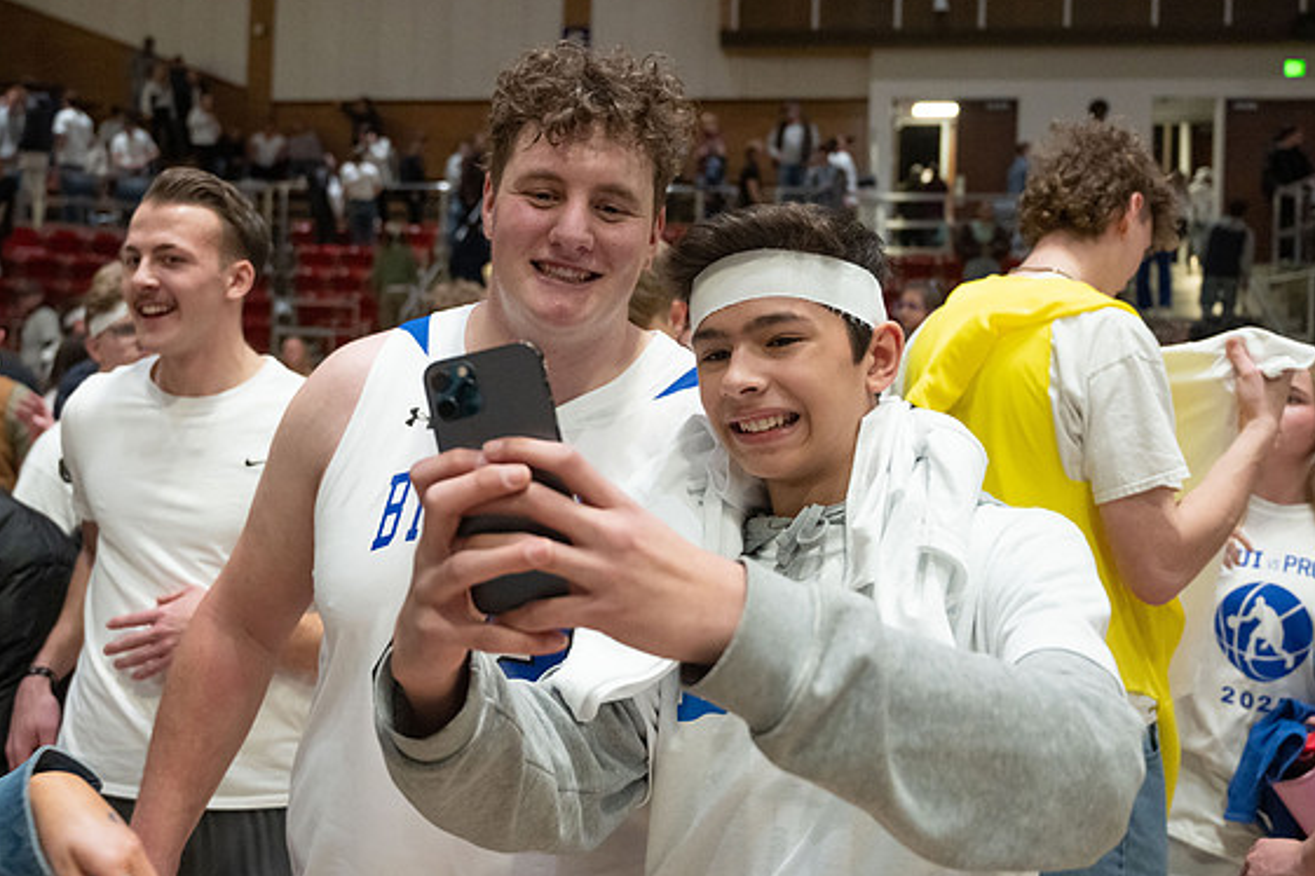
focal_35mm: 43
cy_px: 346
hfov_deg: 45.1
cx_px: 515
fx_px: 1571
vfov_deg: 31.1
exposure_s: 1/250
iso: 4000
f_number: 4
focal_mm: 34.5
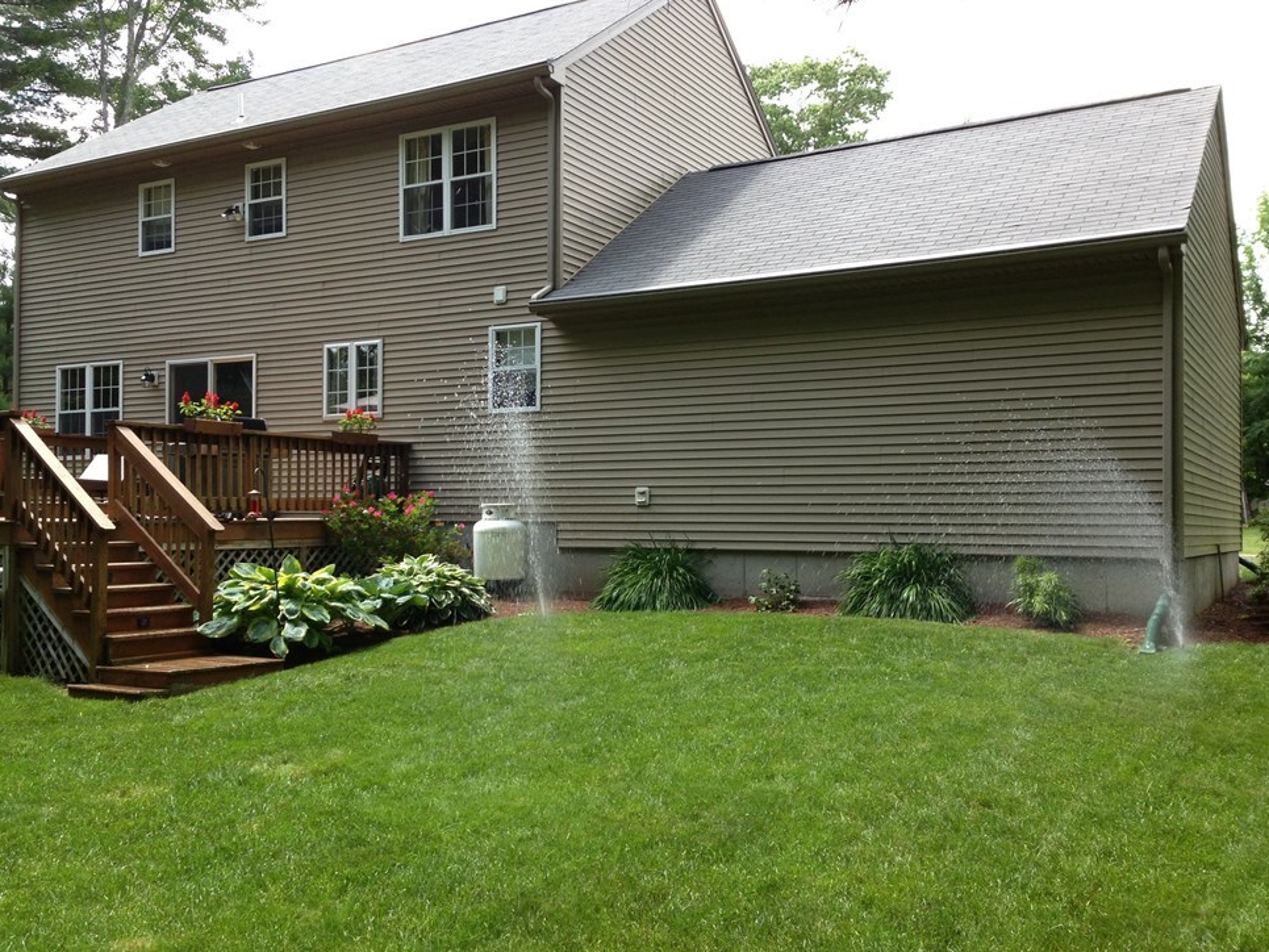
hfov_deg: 52.6
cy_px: 501
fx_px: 1283
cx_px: 604
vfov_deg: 40.7
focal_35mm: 35
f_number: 2.4
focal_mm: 4.13
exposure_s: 1/239
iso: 64
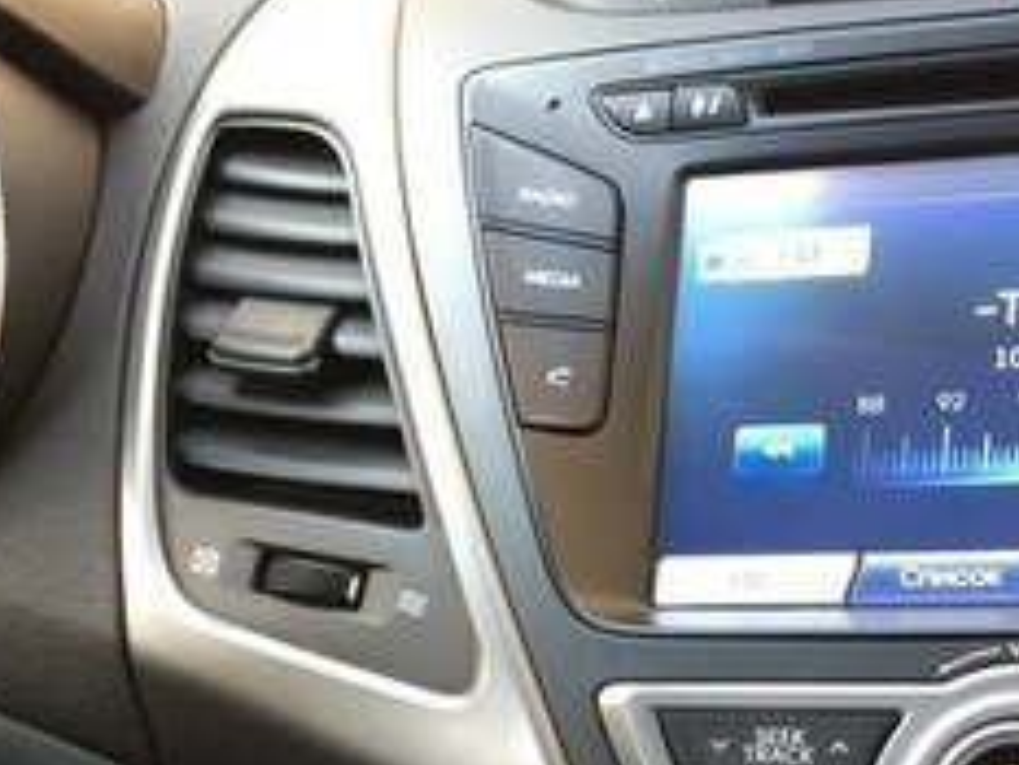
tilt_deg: -19.5
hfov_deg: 23.8
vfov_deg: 17.0
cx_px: 472
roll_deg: +4.6
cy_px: 990
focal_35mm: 82
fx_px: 2415
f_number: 2.2
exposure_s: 1/33
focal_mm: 4.15
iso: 80
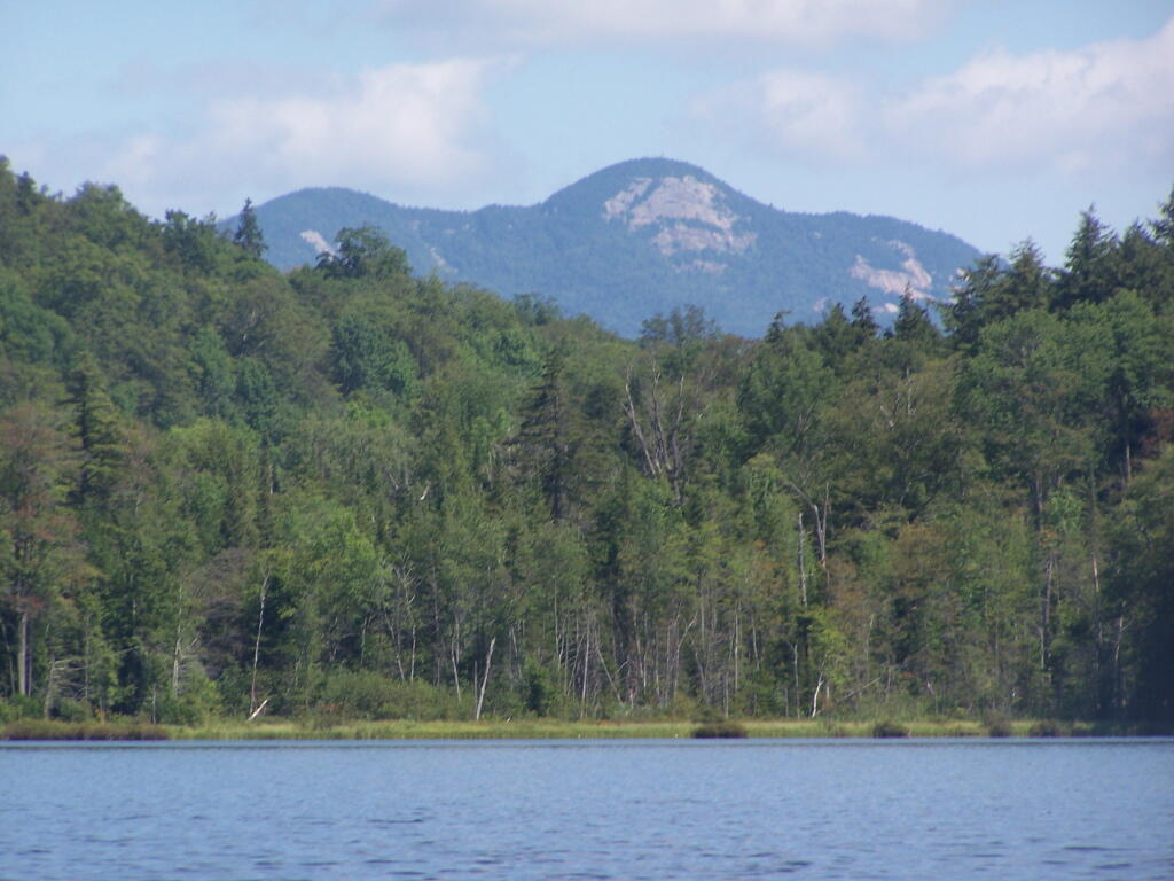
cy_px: 440
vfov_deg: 4.7
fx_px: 10751
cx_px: 587
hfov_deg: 6.3
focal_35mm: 317
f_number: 5
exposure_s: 1/640
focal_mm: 52.6
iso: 100
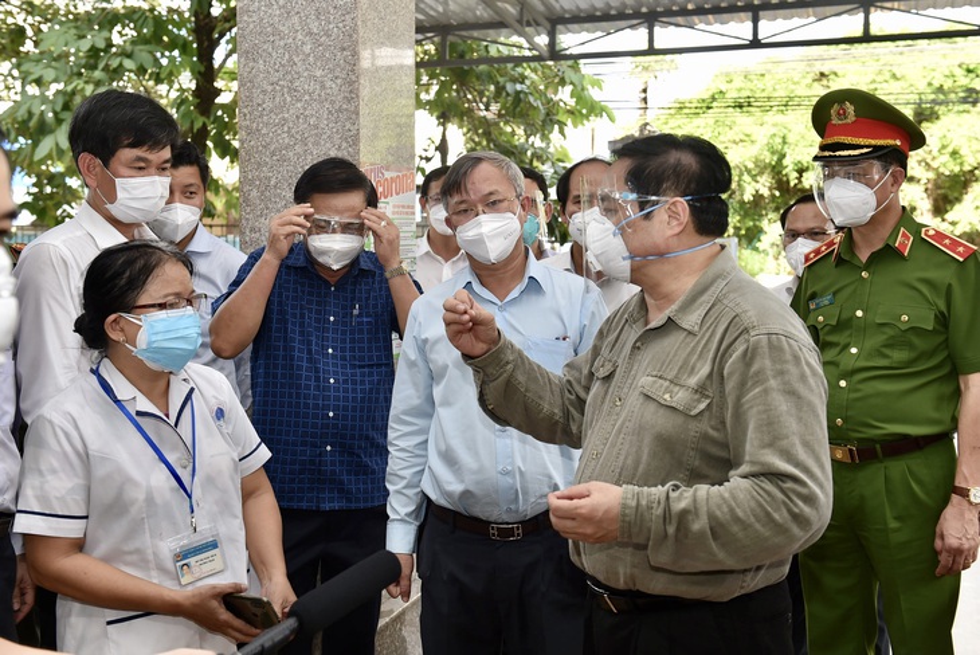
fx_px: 981
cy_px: 328
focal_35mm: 36
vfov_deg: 36.9
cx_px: 490
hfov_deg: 53.1
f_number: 4.5
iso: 320
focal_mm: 36
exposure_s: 1/160
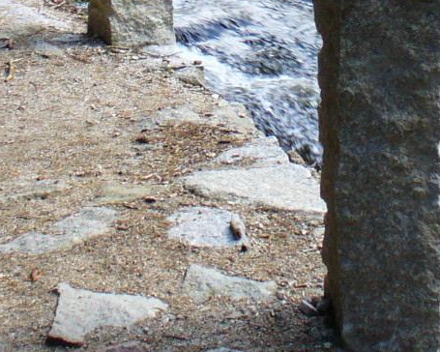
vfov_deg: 11.8
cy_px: -99
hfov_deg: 15.1
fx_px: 1654
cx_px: 298
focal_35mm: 127
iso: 100
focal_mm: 6.1
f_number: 2.8
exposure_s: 1/50
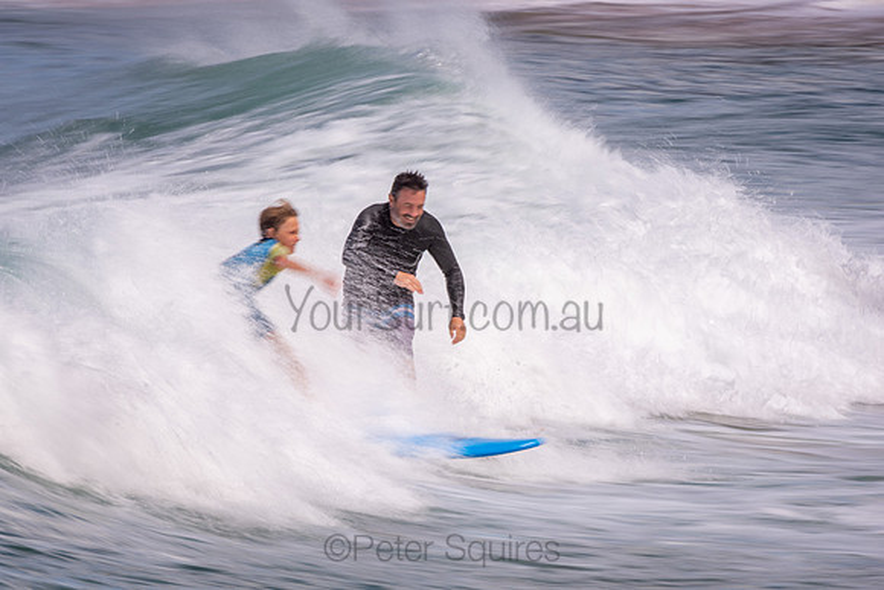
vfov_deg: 2.3
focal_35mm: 600
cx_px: 442
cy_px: 295
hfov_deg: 3.4
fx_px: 14736
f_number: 29
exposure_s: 1/30
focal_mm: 400
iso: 100
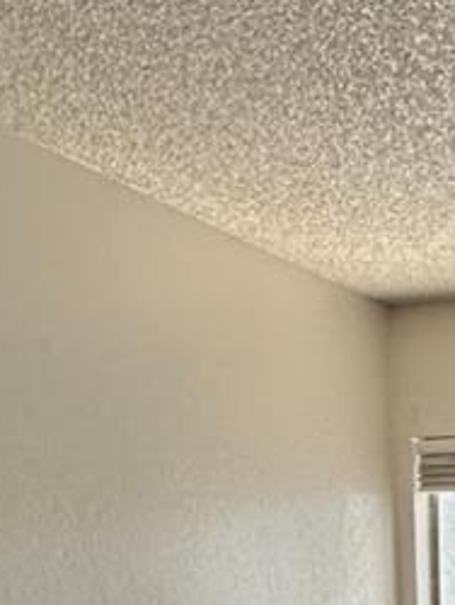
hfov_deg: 16.7
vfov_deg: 20.2
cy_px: 895
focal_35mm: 84
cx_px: 570
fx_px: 1470
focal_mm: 2.22
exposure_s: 1/120
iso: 200
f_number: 2.2
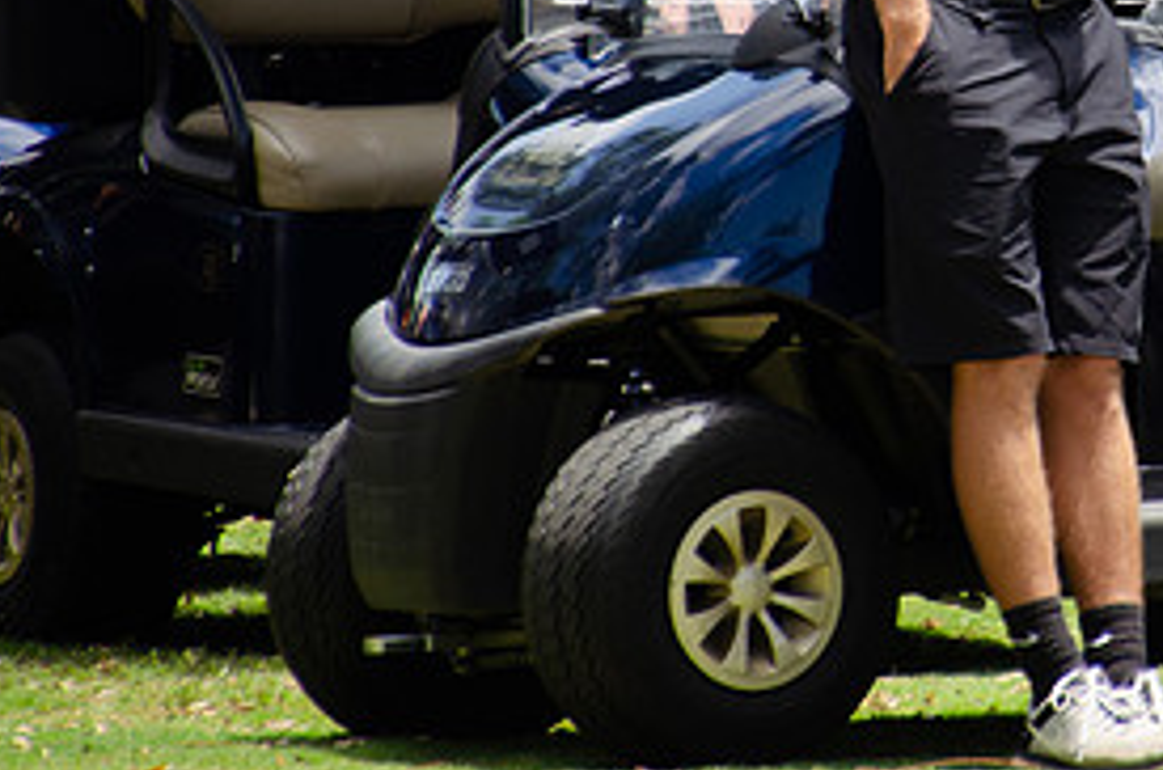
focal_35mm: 632
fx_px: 20370
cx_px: 1193
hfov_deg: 3.3
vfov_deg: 2.2
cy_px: 34
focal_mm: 200
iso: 400
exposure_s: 1/800
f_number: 6.3
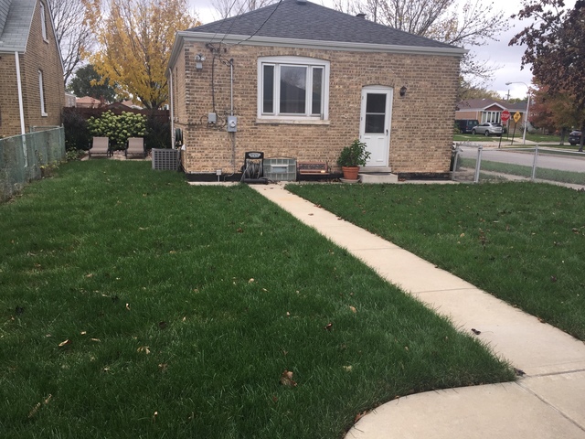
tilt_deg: -12.0
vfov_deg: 48.2
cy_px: 220
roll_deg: -2.3
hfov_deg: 61.7
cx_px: 292
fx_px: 490
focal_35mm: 29
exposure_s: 1/384
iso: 32
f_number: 2.2
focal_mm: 4.15
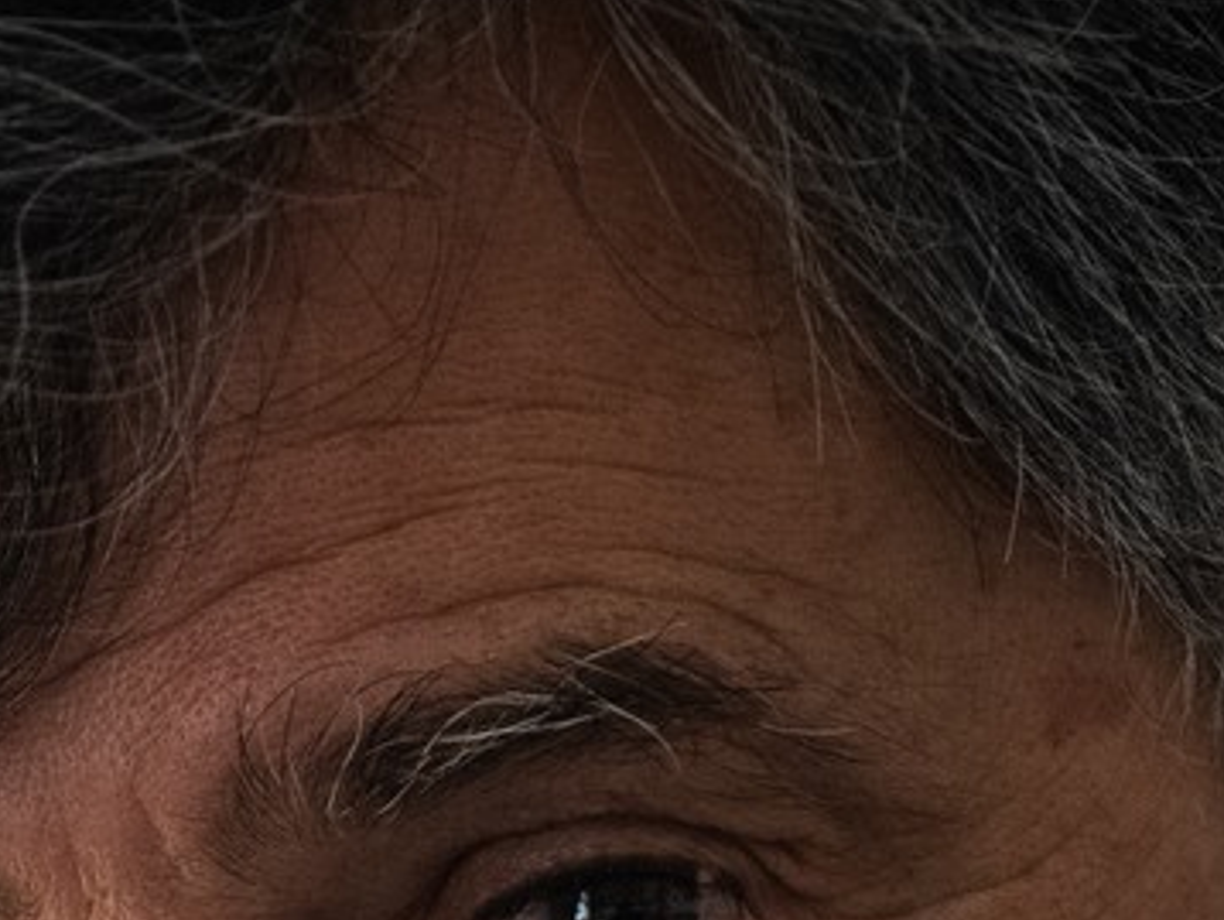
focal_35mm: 966
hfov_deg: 2.1
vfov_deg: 1.5
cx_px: -332
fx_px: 34180
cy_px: 1973
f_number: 2.8
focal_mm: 200
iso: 2500
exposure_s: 1/400
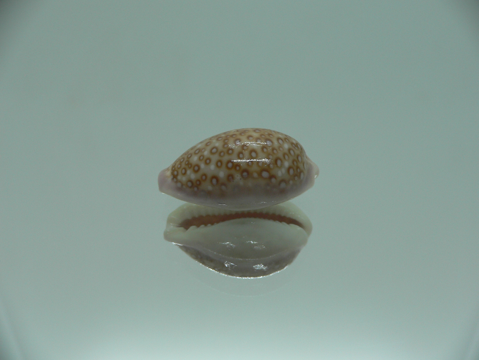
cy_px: 180
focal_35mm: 35
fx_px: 484
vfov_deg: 40.7
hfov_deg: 52.6
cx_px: 240
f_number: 2.8
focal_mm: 4.6
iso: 80
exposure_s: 1/60
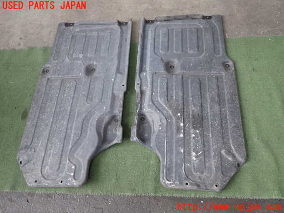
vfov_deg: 46.8
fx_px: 246
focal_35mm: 30
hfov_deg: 60.0
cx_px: 142
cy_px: 106
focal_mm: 5.4
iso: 200
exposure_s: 1/125
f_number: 2.3
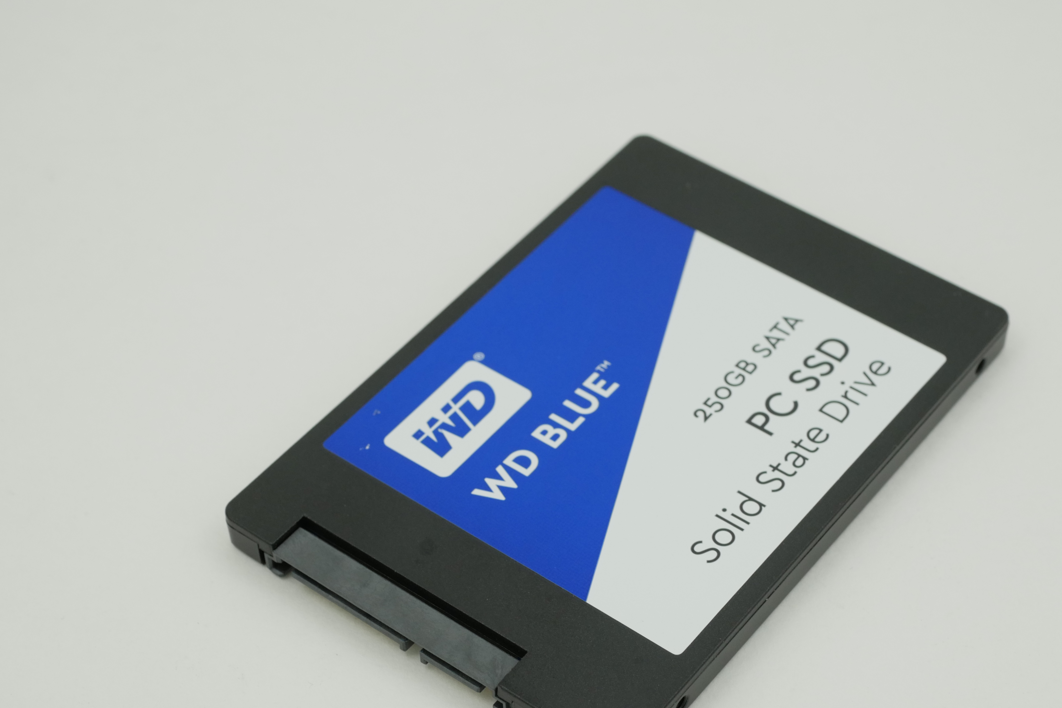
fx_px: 2242
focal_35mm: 76
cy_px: 479
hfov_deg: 26.6
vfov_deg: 17.9
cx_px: 602
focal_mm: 30
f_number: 5.6
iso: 400
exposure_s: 1/125
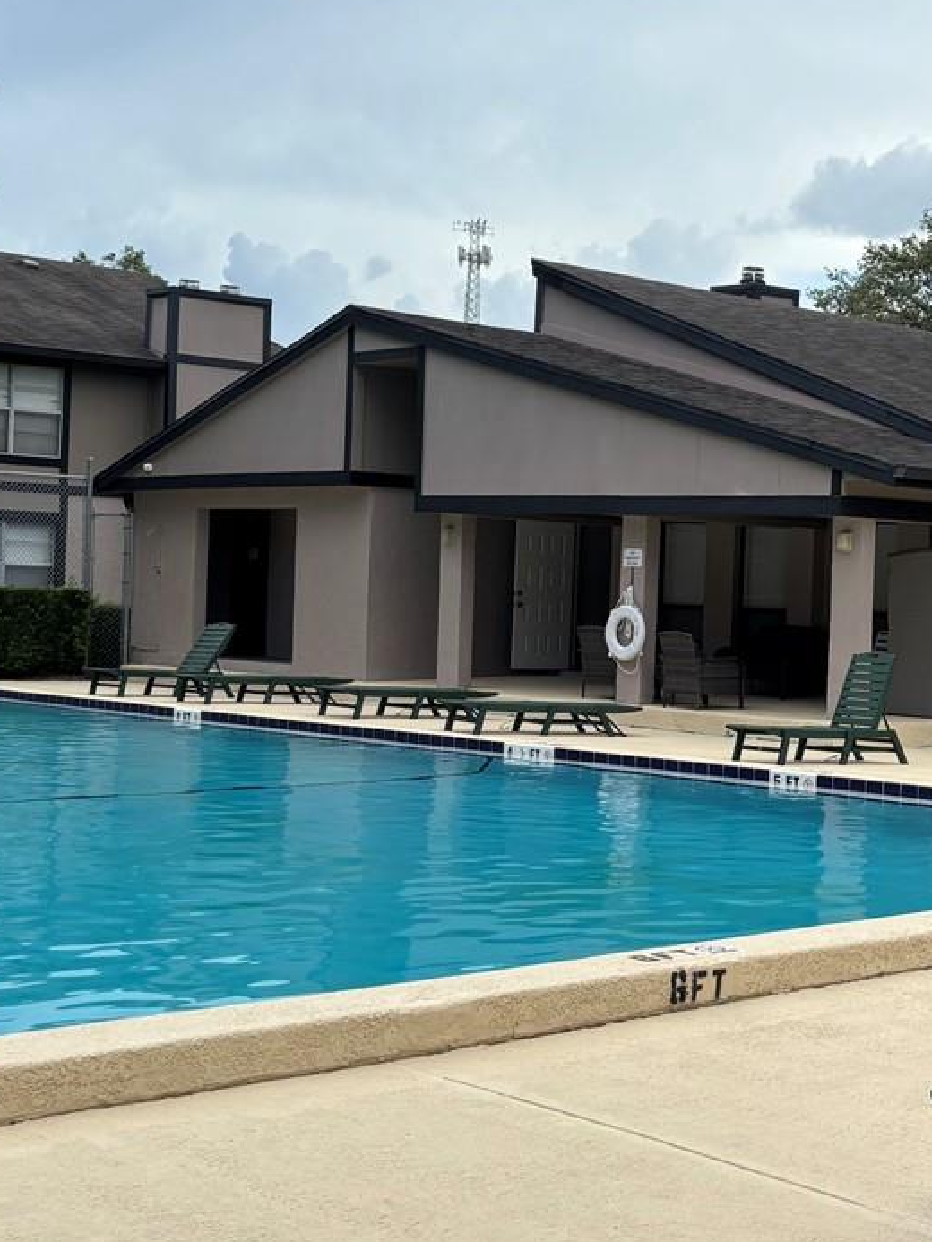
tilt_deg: -0.2
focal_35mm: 60
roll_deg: -2.4
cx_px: 893
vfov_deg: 32.2
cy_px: 593
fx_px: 2153
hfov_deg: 23.6
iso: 50
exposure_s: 1/2398
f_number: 1.6
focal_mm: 5.96
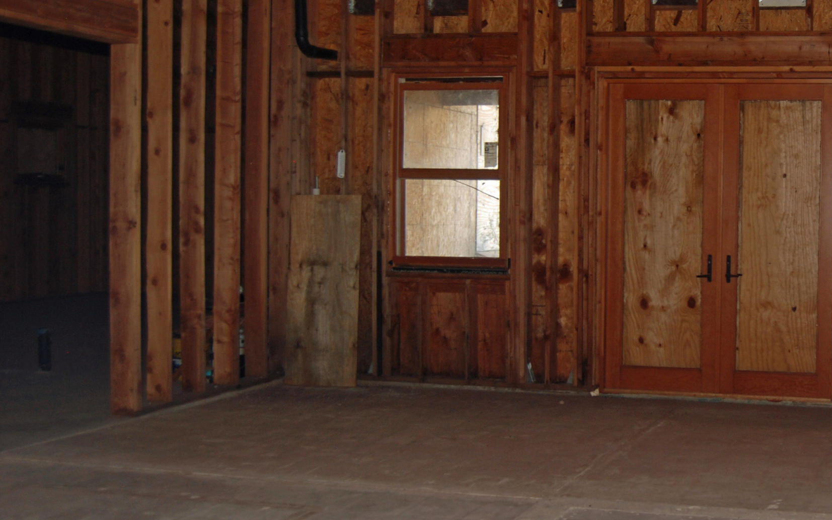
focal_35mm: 50
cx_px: 723
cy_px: 252
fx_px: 1134
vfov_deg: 25.8
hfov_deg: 38.0
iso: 125
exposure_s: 1/60
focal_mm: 18
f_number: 4.5
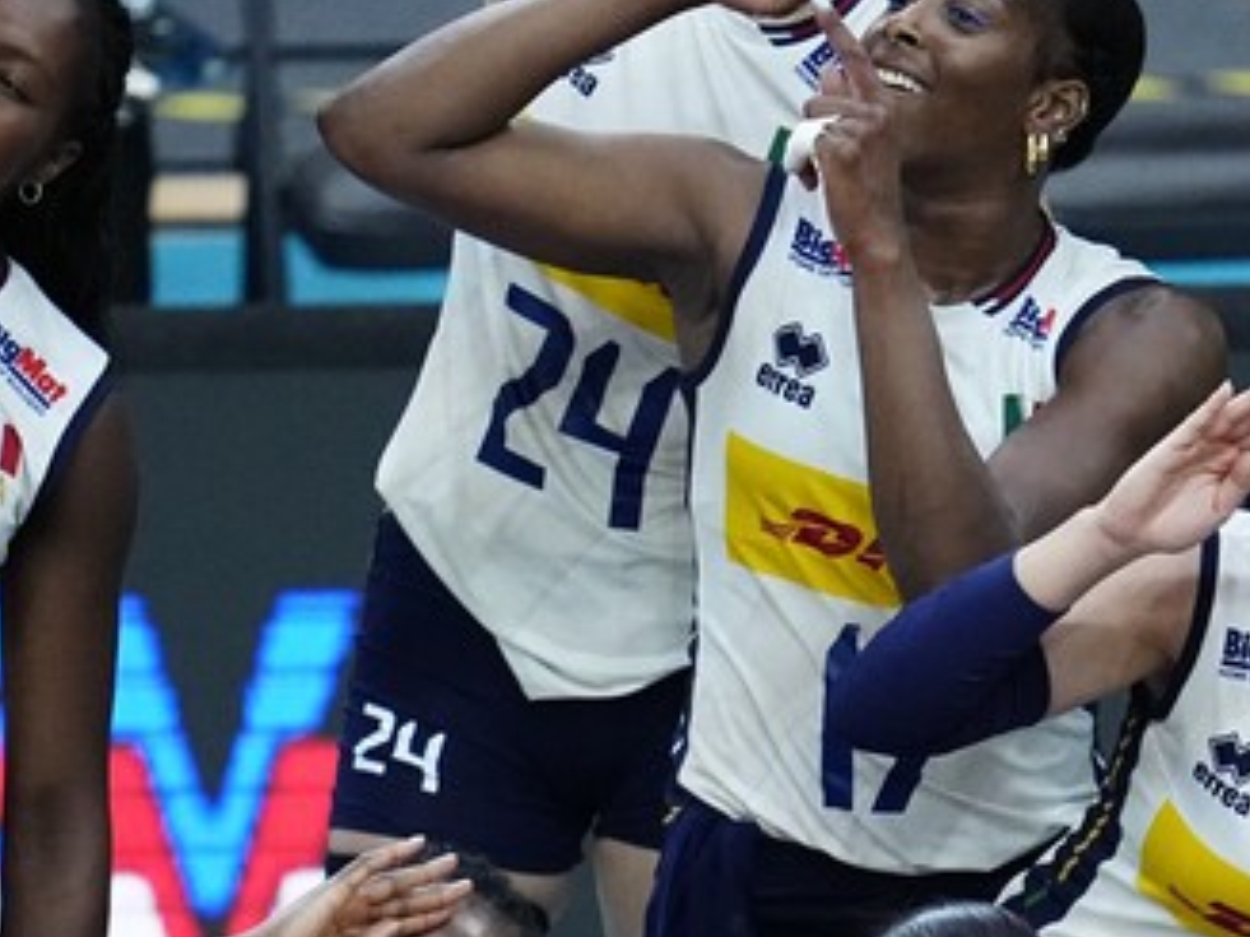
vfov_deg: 0.9
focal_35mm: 1645
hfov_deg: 1.2
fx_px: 59380
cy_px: 1027
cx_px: 933
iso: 5000
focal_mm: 400
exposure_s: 1/2000
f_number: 2.8
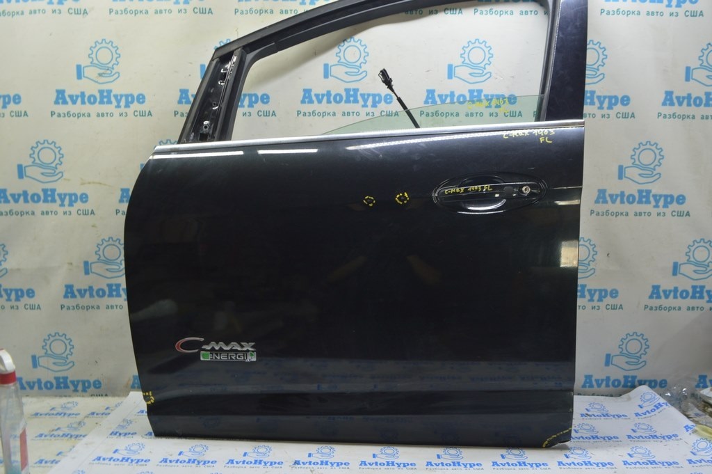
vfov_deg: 47.9
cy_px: 237
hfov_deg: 67.4
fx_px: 534
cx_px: 356
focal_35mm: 27
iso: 400
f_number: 5.6
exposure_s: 1/20
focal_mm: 18
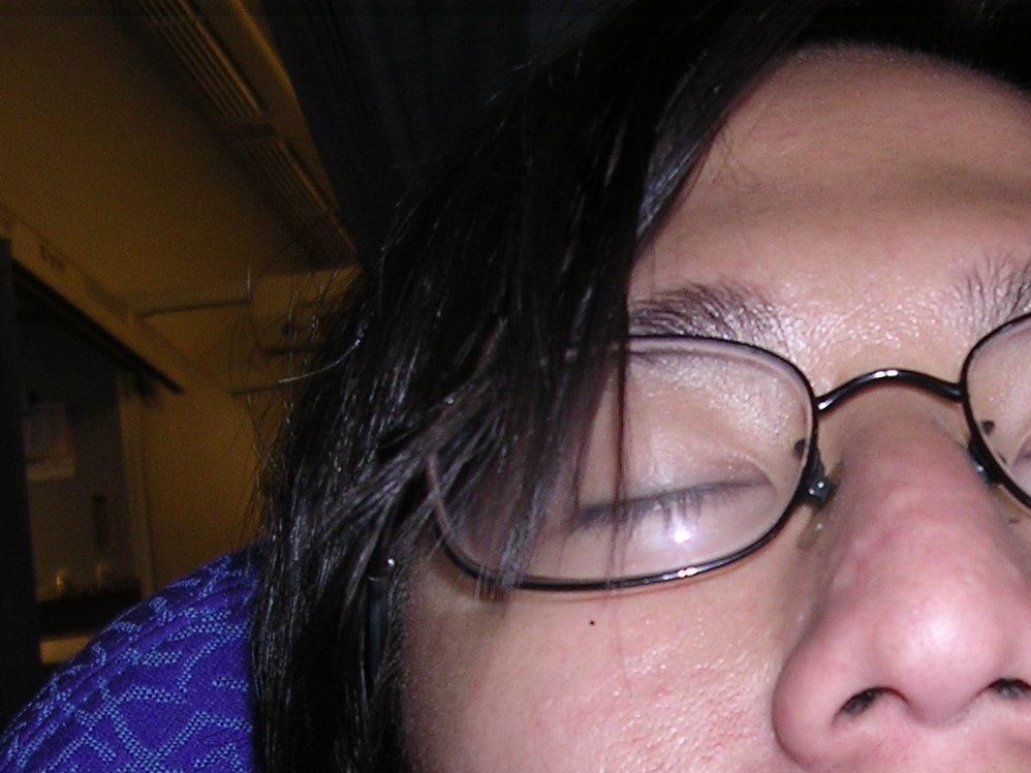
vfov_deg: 18.4
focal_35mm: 78
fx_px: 2323
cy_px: 785
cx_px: 810
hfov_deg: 24.7
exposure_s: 1/60.1
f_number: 2.8
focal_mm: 5.8
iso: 100
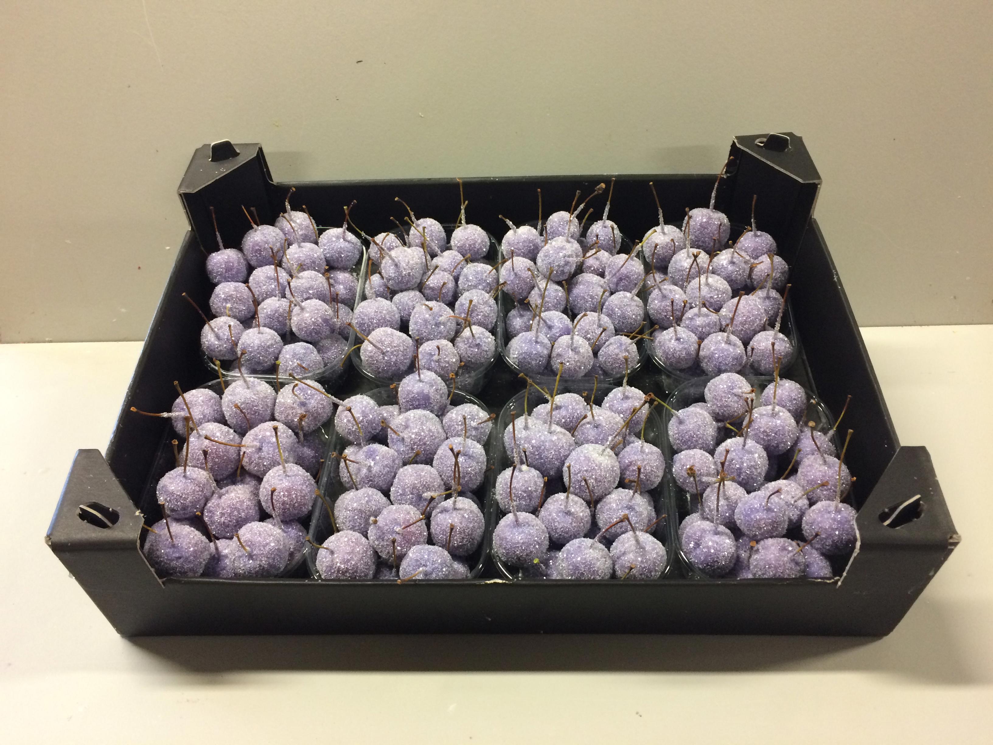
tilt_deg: -34.2
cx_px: 496
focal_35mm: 29
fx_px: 832
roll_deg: +0.1
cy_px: 372
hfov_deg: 61.7
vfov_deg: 48.2
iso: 250
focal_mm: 4.15
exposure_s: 1/33
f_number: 2.2
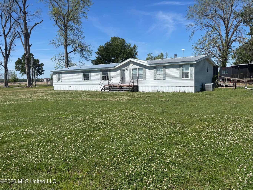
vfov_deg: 53.1
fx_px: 190
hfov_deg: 67.3
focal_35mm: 26
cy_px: 95
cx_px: 126
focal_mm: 6
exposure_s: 1/4255
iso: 50
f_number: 1.6
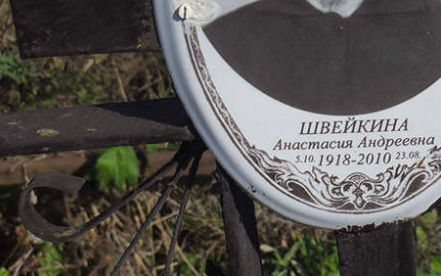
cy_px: 154
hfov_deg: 21.8
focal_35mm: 94
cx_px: 348
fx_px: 1130
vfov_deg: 13.9
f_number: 1.7
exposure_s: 1/2949
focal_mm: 4.71
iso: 50
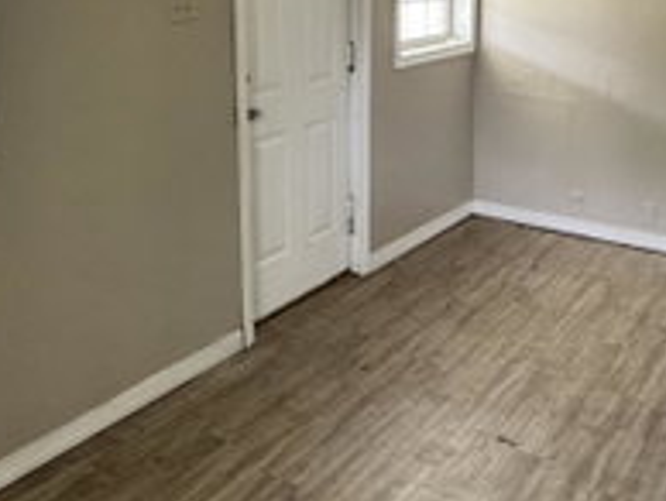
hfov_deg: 41.1
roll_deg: +0.0
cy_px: 96
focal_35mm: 46
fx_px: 886
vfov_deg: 30.8
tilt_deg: -9.9
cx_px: 390
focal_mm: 2.22
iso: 320
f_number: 2.2
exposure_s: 1/69
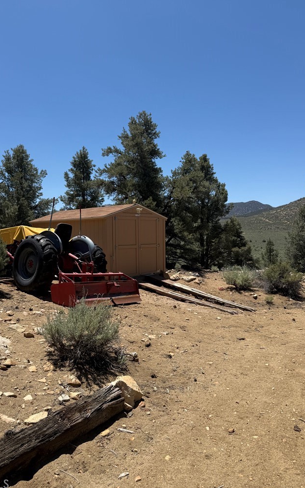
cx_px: 138
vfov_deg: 70.4
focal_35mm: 26
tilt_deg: -0.9
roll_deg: +1.4
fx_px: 346
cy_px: 242
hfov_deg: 47.5
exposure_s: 1/5319
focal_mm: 6.76
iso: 80
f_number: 1.78
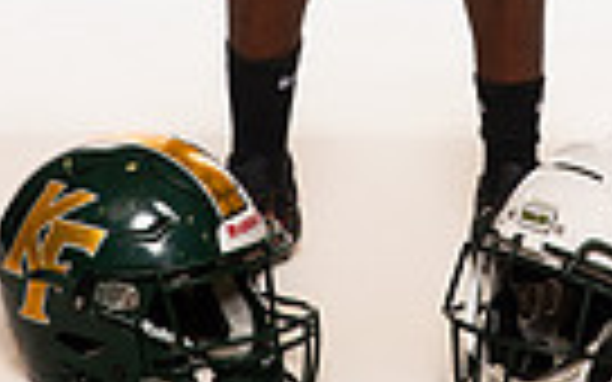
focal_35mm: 209
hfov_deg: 10.0
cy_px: -494
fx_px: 3486
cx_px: 400
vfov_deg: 6.0
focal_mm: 62
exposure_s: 1/320
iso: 800
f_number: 7.1
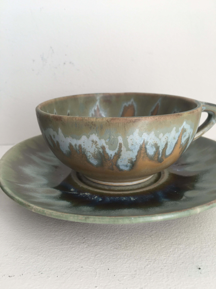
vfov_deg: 61.7
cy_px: 144
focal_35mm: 29
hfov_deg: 48.2
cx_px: 108
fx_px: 241
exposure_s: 1/100
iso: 40
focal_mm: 4.15
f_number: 2.2
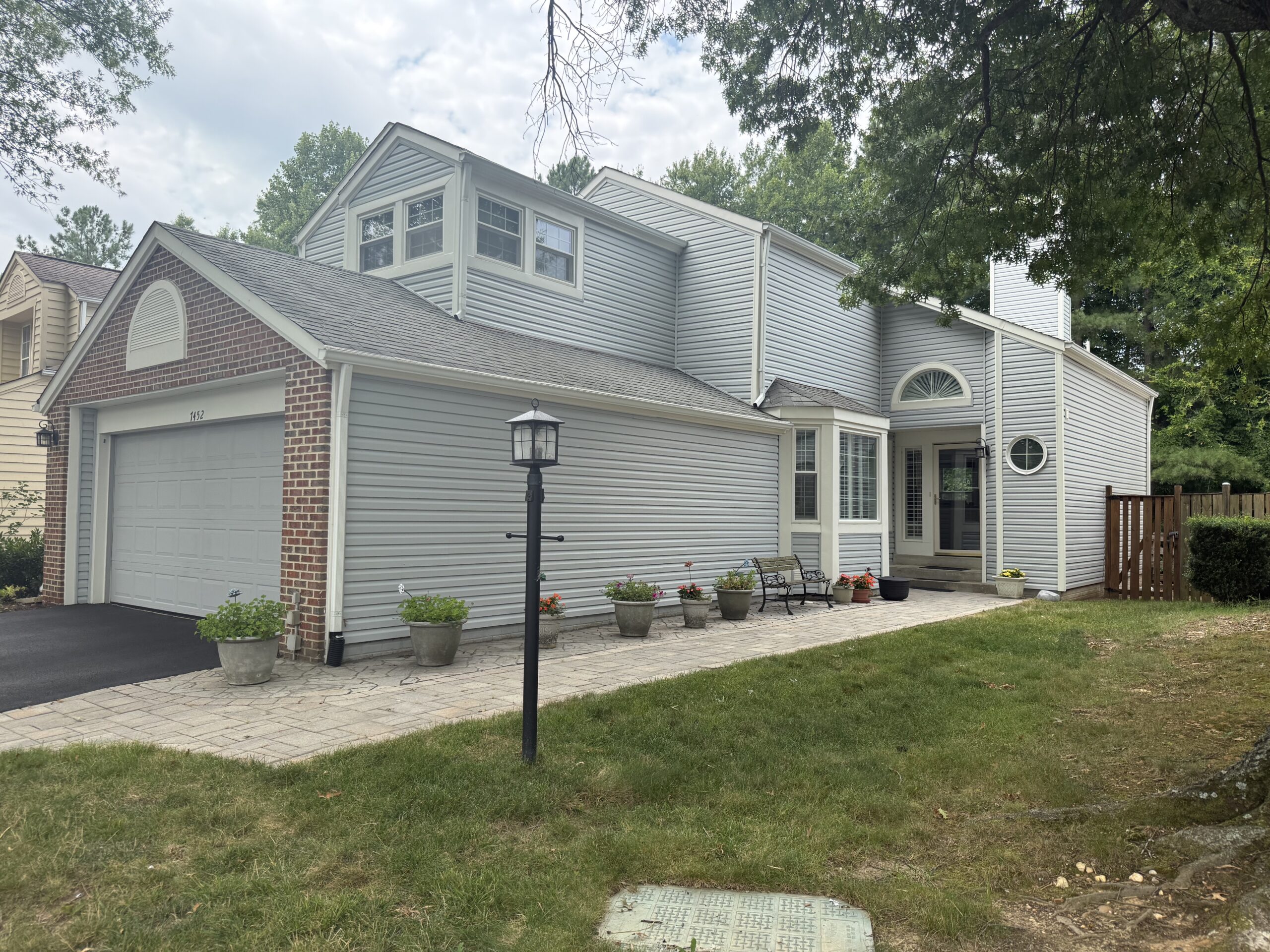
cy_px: 476
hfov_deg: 71.6
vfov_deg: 56.8
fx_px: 881
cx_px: 635
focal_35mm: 24
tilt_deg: +2.6
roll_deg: -1.2
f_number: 1.78
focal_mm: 6.76
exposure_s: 1/1812
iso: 100
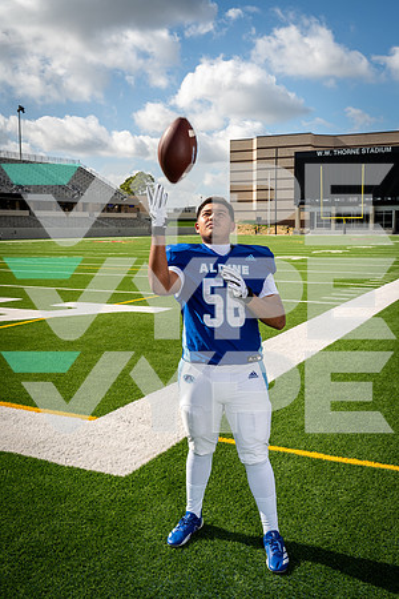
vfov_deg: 50.7
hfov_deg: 35.1
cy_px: 300
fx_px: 632
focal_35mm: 38
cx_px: 200
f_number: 8
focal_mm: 38
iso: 125
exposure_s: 1/250
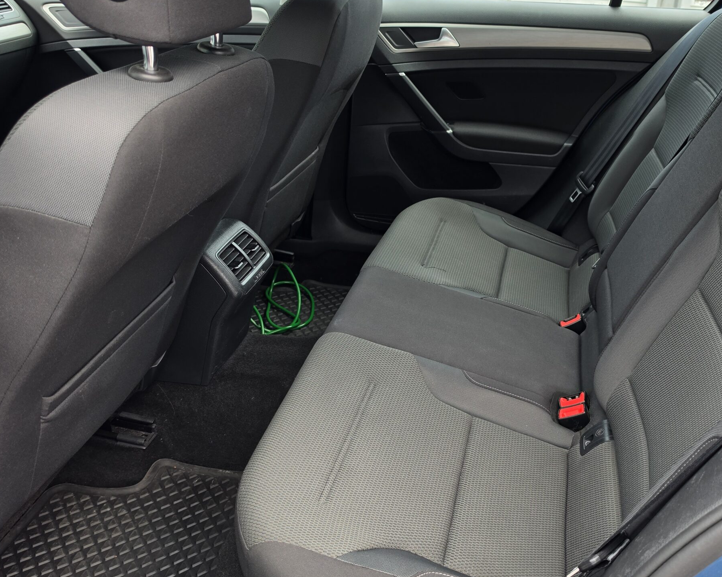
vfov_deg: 45.8
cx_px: 453
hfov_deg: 55.0
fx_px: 684
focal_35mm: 32
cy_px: 285
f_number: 1.4
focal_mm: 6.5
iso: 25
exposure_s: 1/180
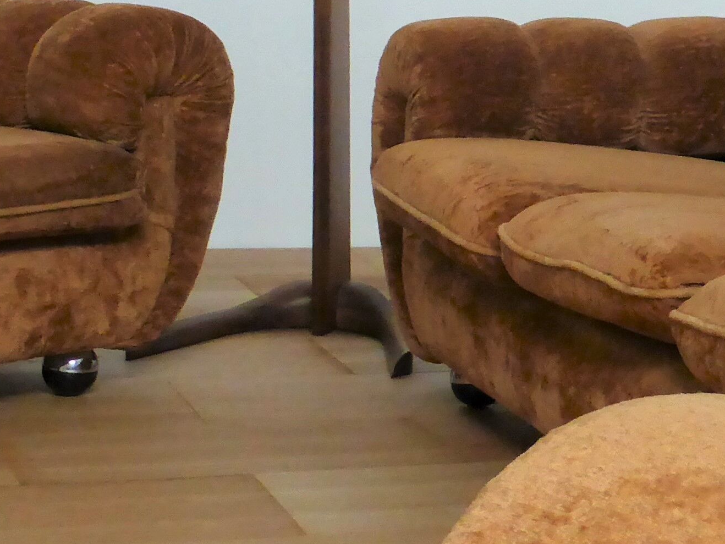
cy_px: 20
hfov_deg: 15.0
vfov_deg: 11.3
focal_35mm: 130
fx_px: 2723
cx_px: 652
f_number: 3.7
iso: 400
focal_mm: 6.1
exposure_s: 1/60
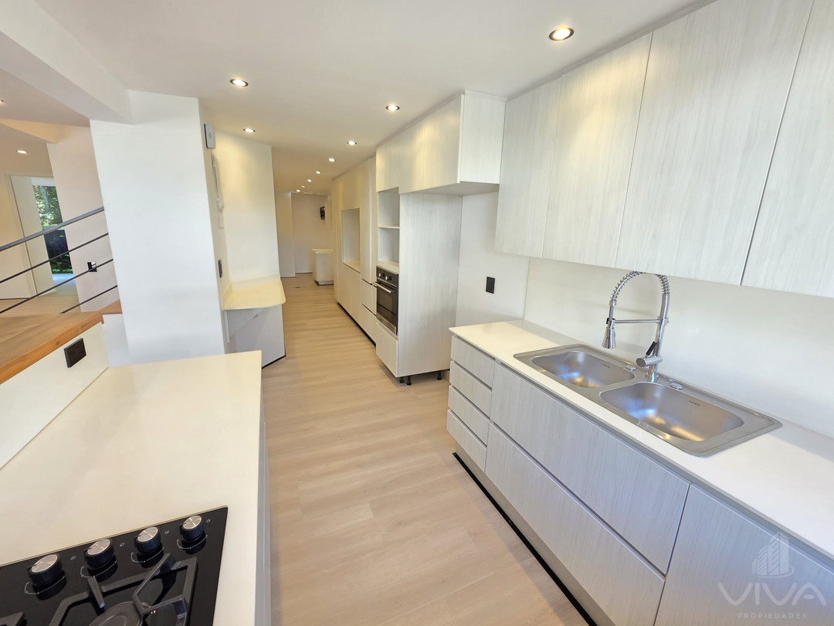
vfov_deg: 89.9
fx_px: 313
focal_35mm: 13
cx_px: 417
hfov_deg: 106.2
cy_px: 313
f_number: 1.9
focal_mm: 2.2
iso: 200
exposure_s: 1/120
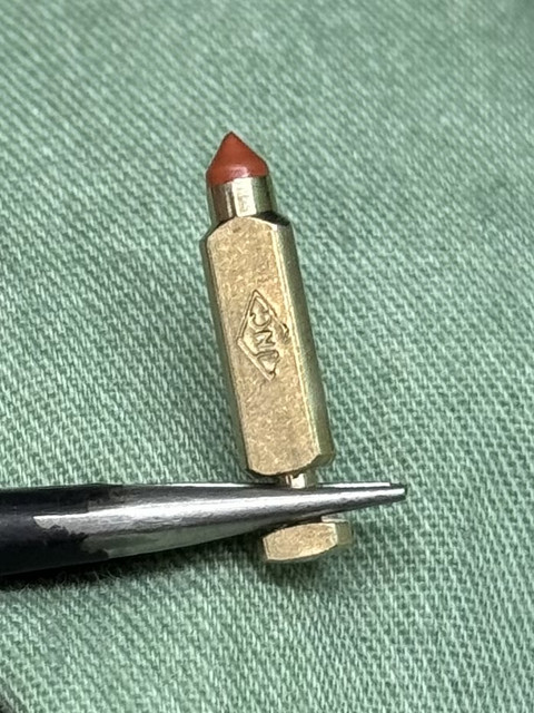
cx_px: 267
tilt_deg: -44.4
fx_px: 987
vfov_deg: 39.7
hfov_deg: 30.3
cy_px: 356
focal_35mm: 48
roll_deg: -1.7
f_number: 1.78
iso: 50
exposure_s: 1/100
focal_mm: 6.76
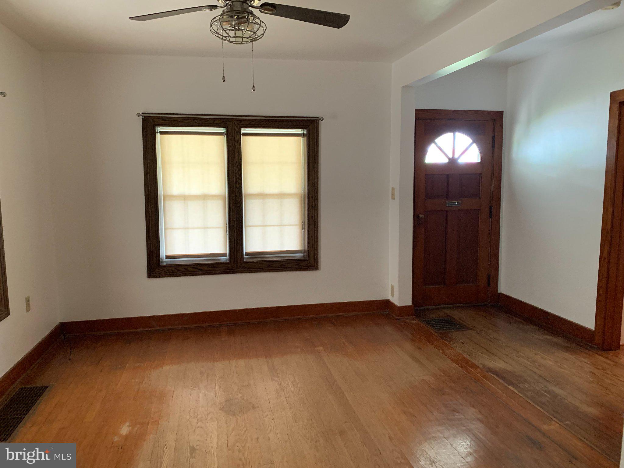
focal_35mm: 26
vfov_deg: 53.1
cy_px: 234
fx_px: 469
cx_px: 312
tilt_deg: -8.4
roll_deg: +0.4
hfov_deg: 67.3
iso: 400
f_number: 1.8
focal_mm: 4.25
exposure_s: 1/56
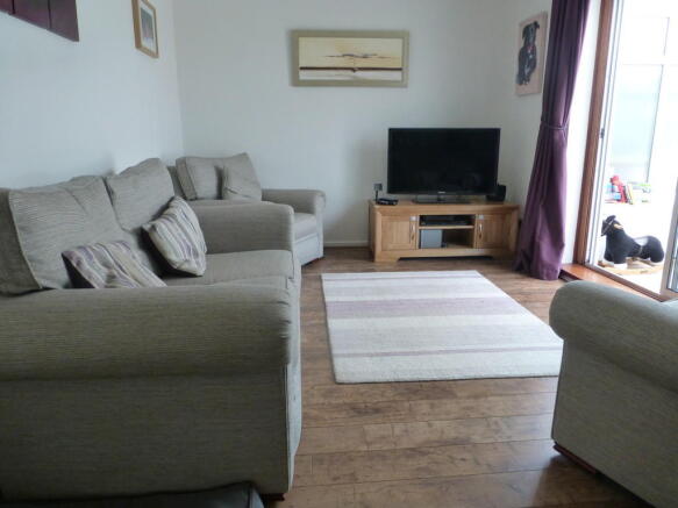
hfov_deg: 71.6
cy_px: 254
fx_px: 470
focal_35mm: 24
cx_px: 339
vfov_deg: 56.8
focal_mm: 4.3
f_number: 3.3
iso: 400
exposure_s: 1/60
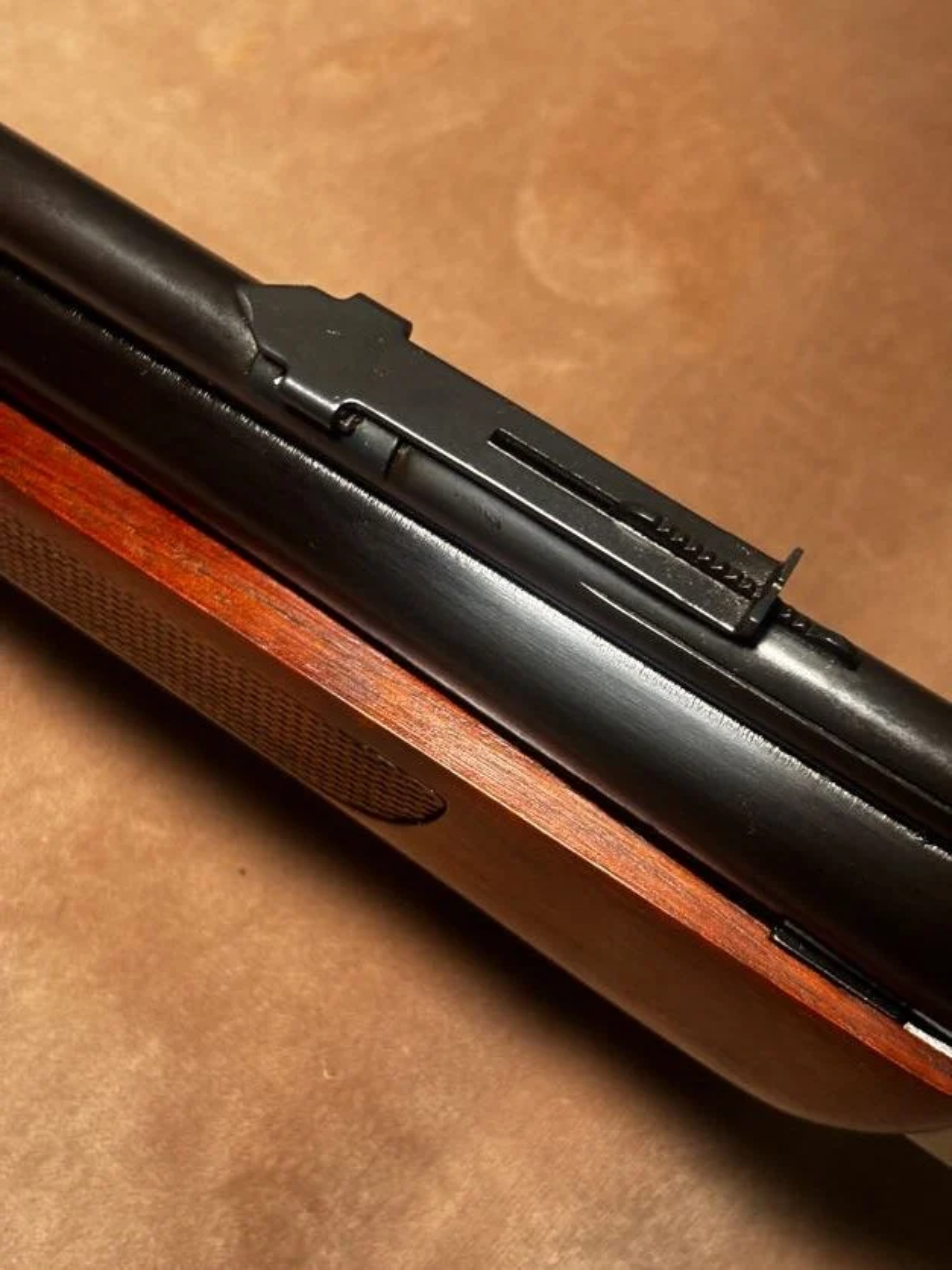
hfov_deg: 28.0
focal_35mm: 52
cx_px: 476
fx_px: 1907
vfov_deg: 36.8
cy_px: 635
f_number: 1.6
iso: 160
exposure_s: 1/51
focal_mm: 5.96
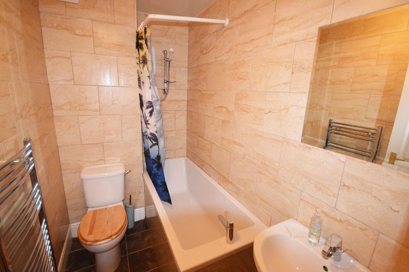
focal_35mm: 15
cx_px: 204
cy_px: 136
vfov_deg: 77.2
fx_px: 170
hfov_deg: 100.4
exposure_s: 1/60
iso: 2800
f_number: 4
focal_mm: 10
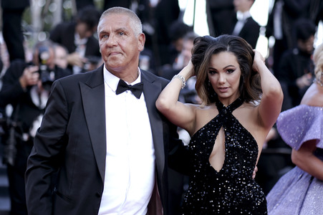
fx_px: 753
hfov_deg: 24.2
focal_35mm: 84
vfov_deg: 16.2
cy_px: 108
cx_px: 162
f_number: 1.2
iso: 80
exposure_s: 1/640
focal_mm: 56
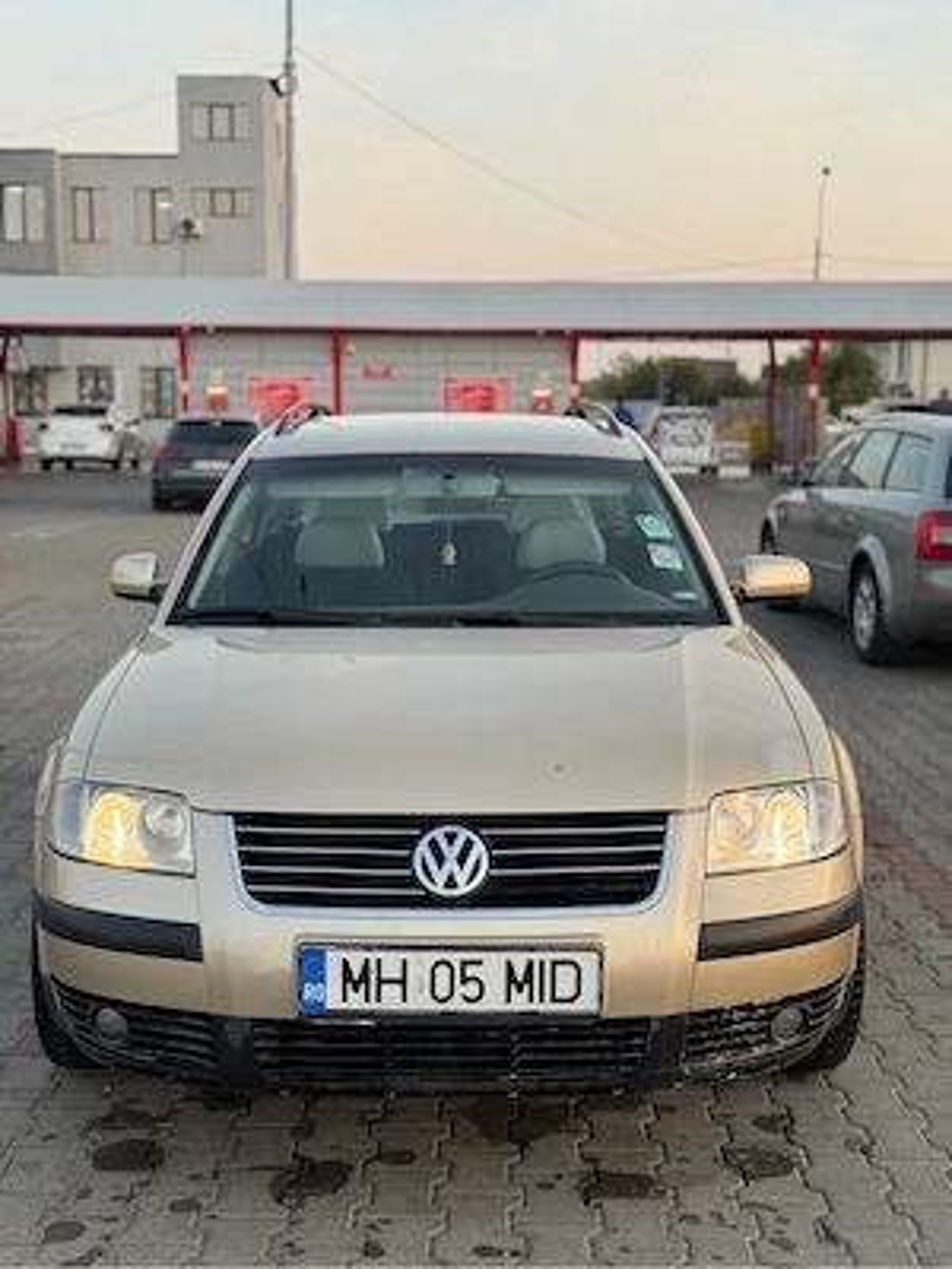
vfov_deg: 39.7
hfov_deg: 30.3
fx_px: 1760
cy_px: 634
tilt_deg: -8.0
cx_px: 476
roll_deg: -0.2
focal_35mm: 48
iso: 50
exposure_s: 1/180
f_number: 1.78
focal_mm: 6.76
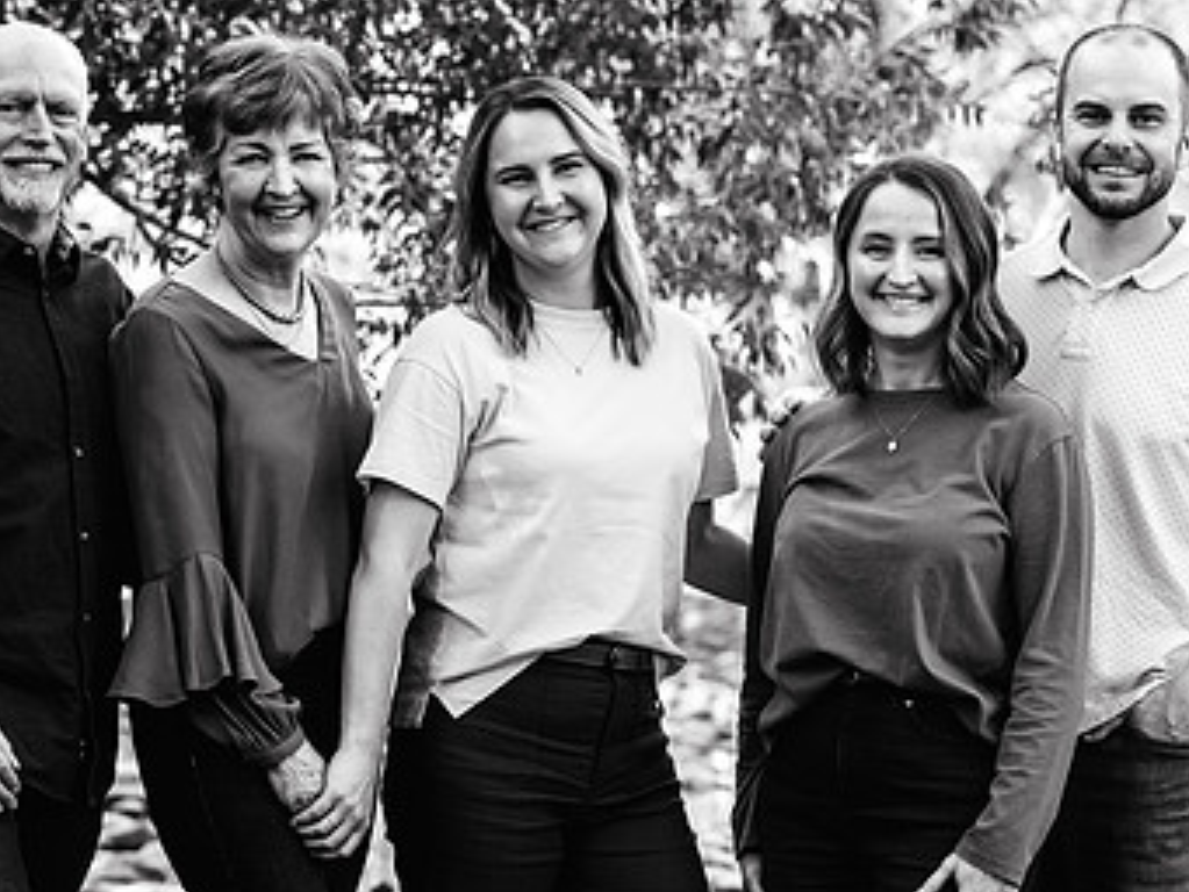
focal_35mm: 182
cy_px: 549
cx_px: 694
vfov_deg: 8.2
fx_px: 6254
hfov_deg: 10.9
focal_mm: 99
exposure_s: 1/200
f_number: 5
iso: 800
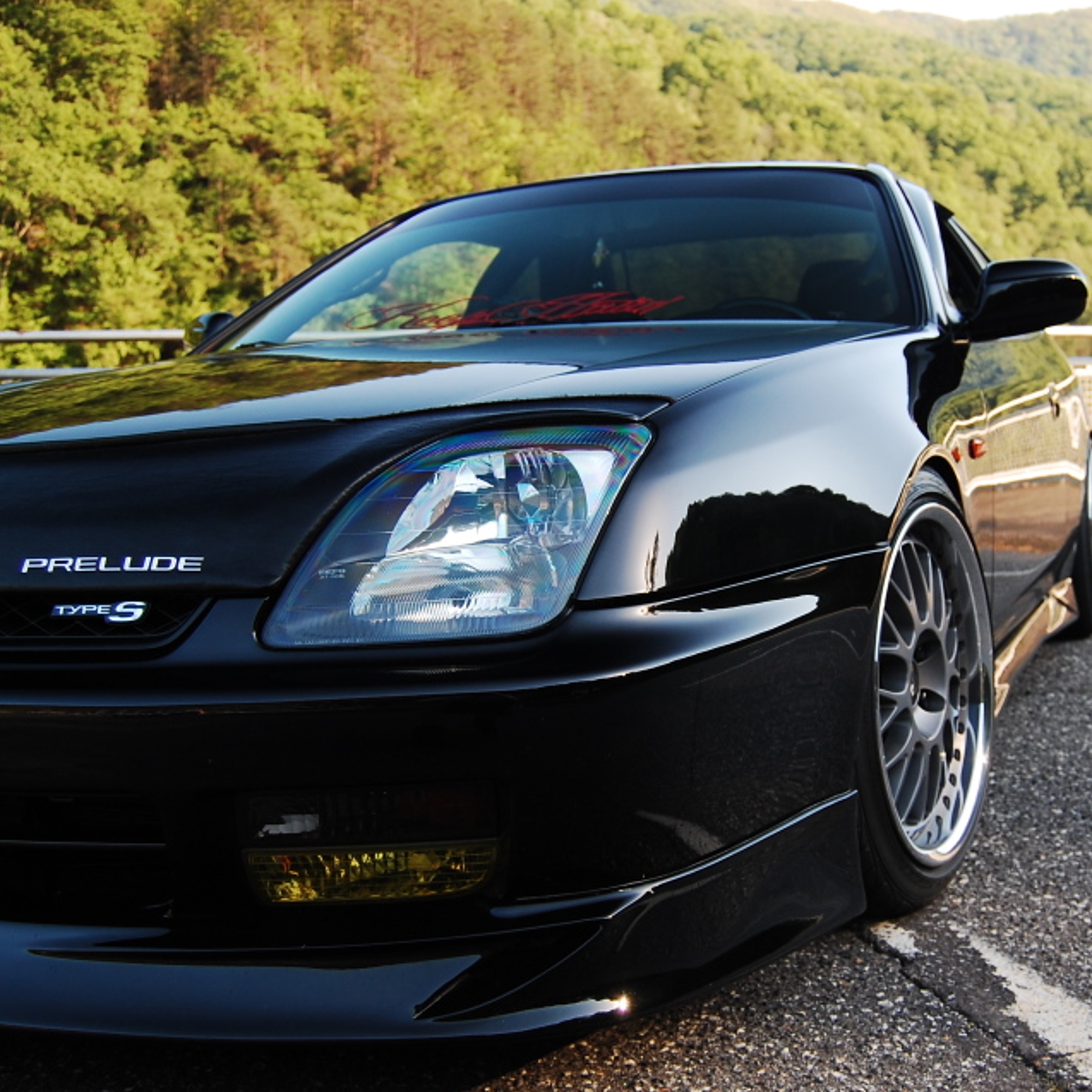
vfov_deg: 37.5
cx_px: 683
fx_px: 1606
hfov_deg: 37.3
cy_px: 567
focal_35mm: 45
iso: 200
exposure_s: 1/125
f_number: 4
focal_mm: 22
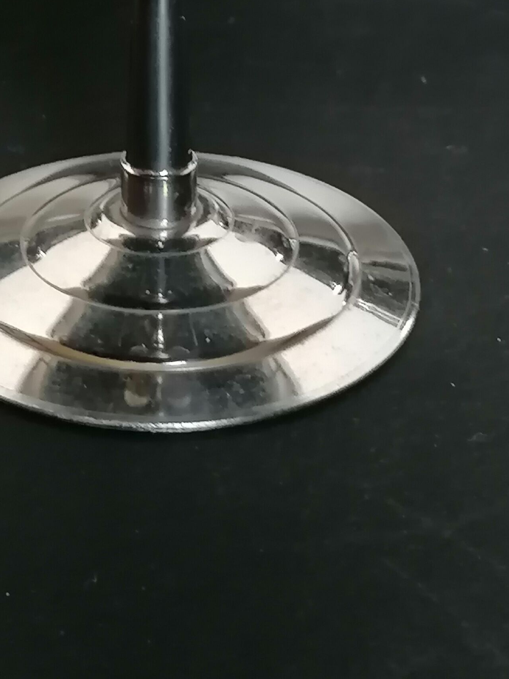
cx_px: 100
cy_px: 66
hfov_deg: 12.3
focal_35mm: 120
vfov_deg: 16.2
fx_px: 2353
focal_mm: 4.75
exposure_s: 1/50
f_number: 1.8
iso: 160
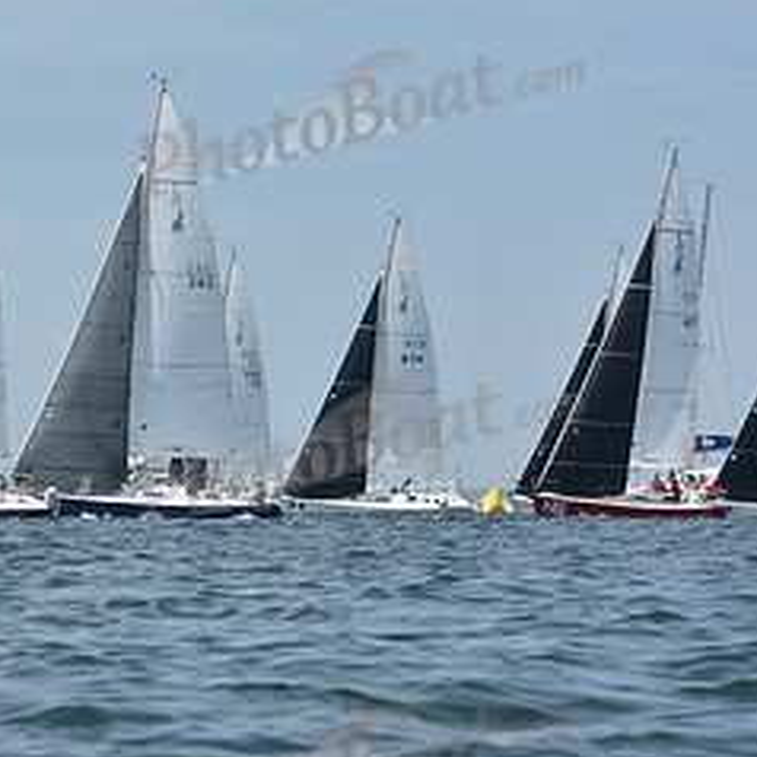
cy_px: 326
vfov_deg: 6.9
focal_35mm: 253
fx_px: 6260
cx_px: -25
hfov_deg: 6.9
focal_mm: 122
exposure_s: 1/1250
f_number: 10
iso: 320
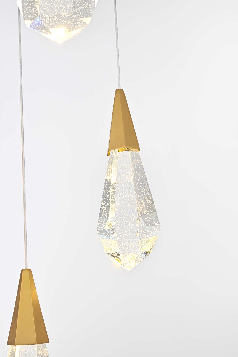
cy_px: 178
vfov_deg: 28.8
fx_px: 694
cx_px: 119
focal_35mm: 70
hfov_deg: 19.5
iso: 80
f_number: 22
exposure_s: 1
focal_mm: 70
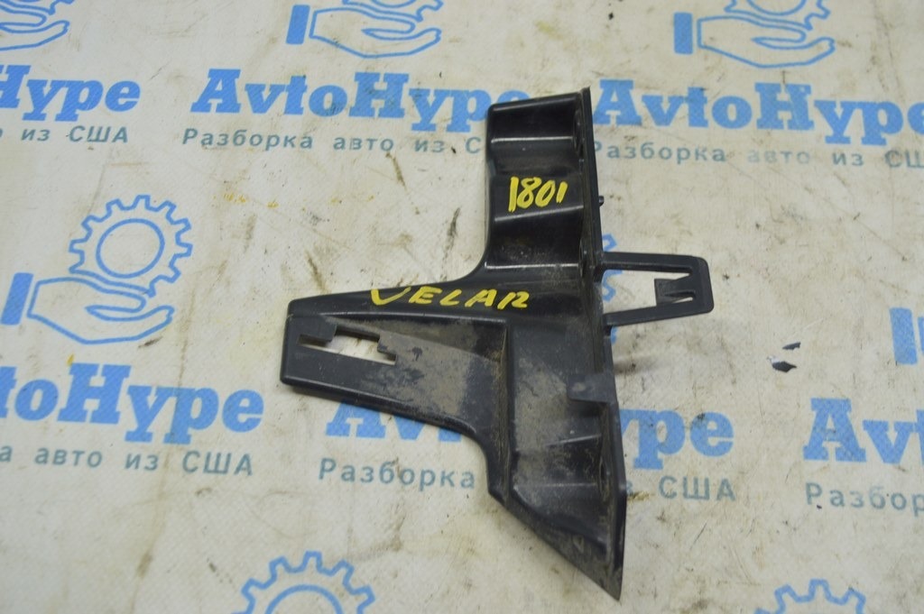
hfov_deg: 46.4
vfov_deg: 31.8
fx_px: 1077
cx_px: 462
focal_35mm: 42
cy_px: 307
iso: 400
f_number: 5.6
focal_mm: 28
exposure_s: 1/40
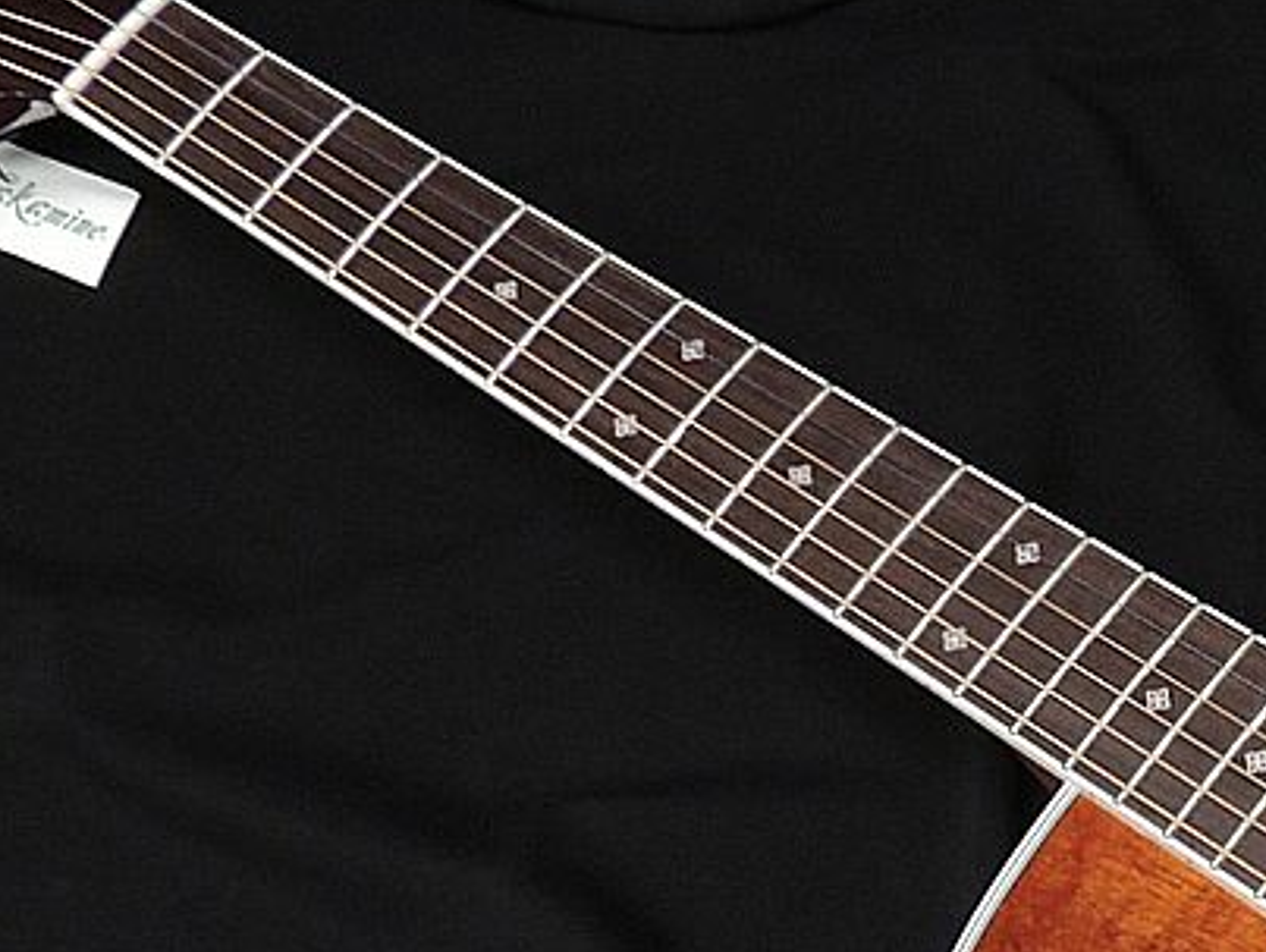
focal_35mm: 92
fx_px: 3368
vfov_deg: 15.5
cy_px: 1131
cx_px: 1480
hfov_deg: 20.1
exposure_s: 1/15
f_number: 3.2
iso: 400
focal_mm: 5.8
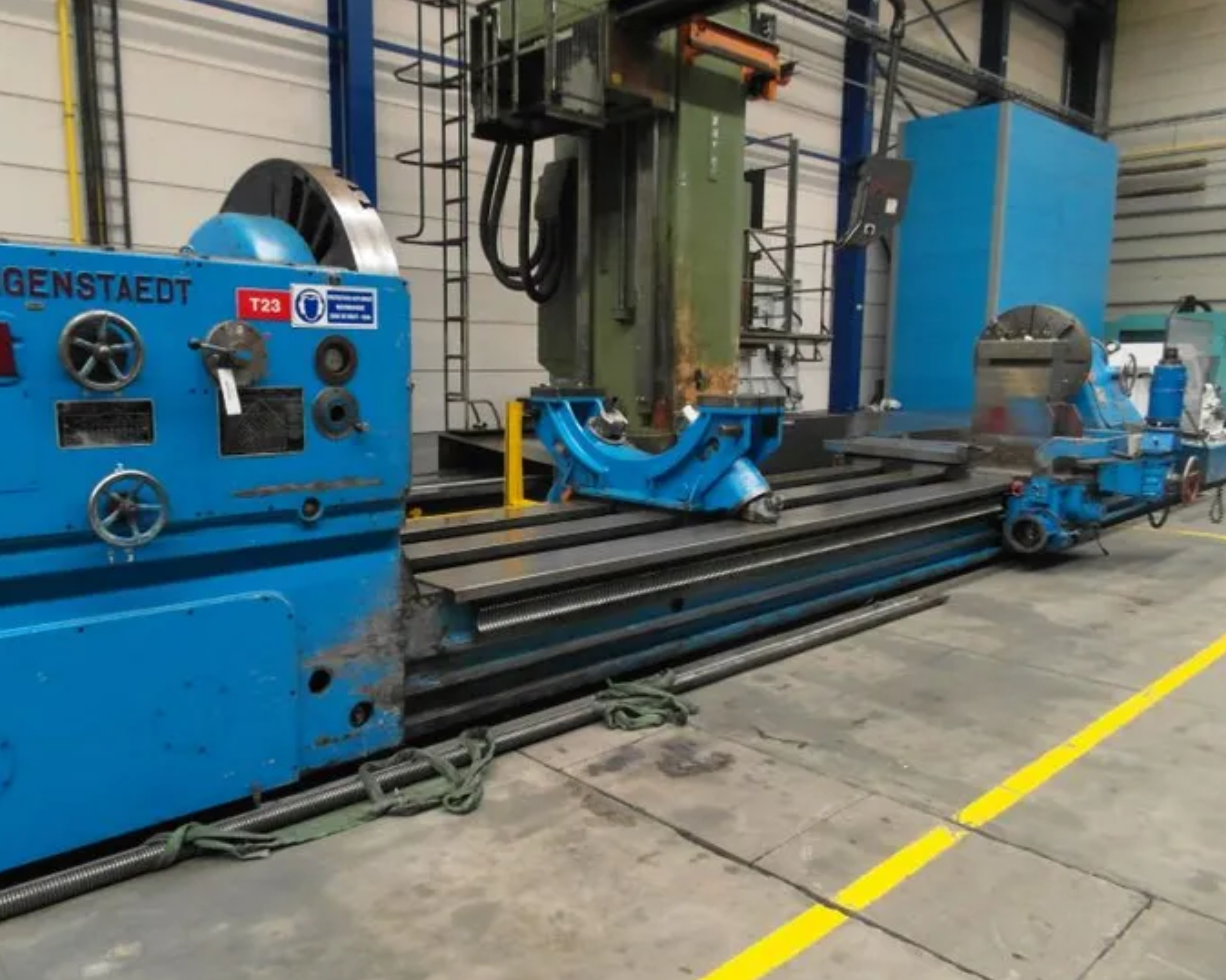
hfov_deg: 67.9
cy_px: 506
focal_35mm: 25
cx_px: 549
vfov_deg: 56.8
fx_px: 907
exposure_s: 1/45
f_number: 2.8
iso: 800
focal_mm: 4.1
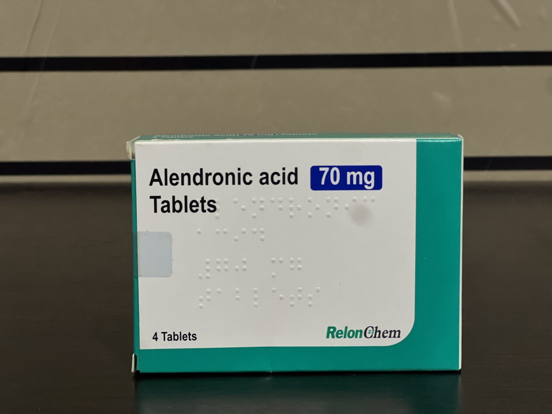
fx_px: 1228
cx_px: 276
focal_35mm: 77
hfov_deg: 25.3
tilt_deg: -9.8
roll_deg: +0.3
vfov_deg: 19.1
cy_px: 207
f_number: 2.8
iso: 250
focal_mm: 9
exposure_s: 1/40
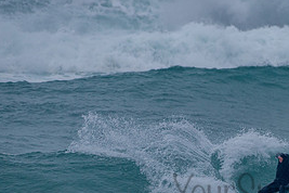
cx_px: 285
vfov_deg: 1.0
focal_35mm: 1330
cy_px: 181
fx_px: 10676
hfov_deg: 1.6
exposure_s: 1/2000
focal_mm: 500
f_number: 5.6
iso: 360
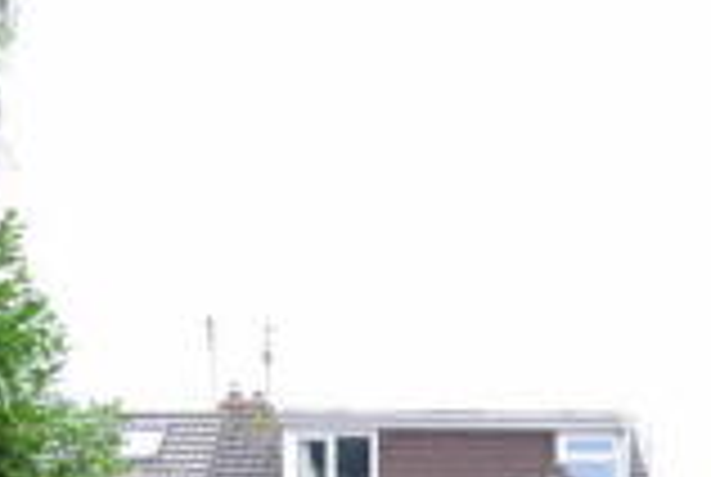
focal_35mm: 62
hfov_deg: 31.4
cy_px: 686
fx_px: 1227
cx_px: 574
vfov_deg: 19.5
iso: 400
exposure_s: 1/100
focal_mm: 10
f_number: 5
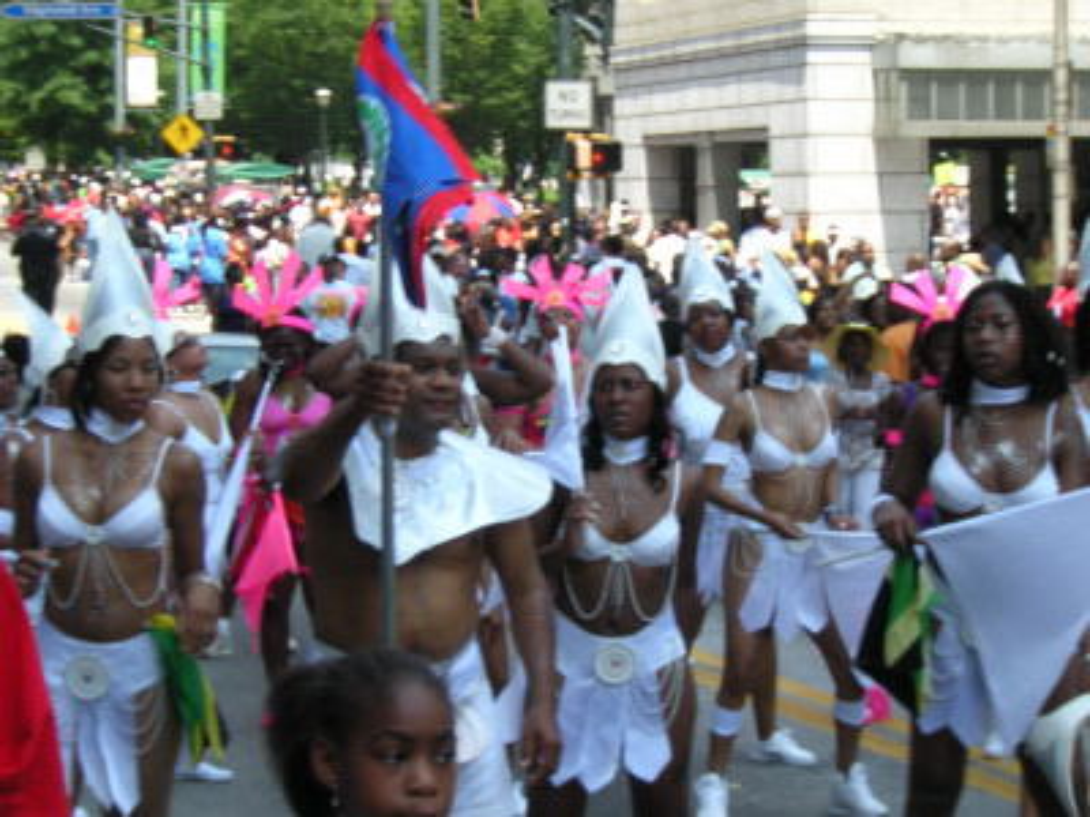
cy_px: 408
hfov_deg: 18.2
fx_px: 3401
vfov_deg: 13.7
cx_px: 545
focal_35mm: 108
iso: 100
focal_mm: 14.1
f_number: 4.7
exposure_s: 1/147
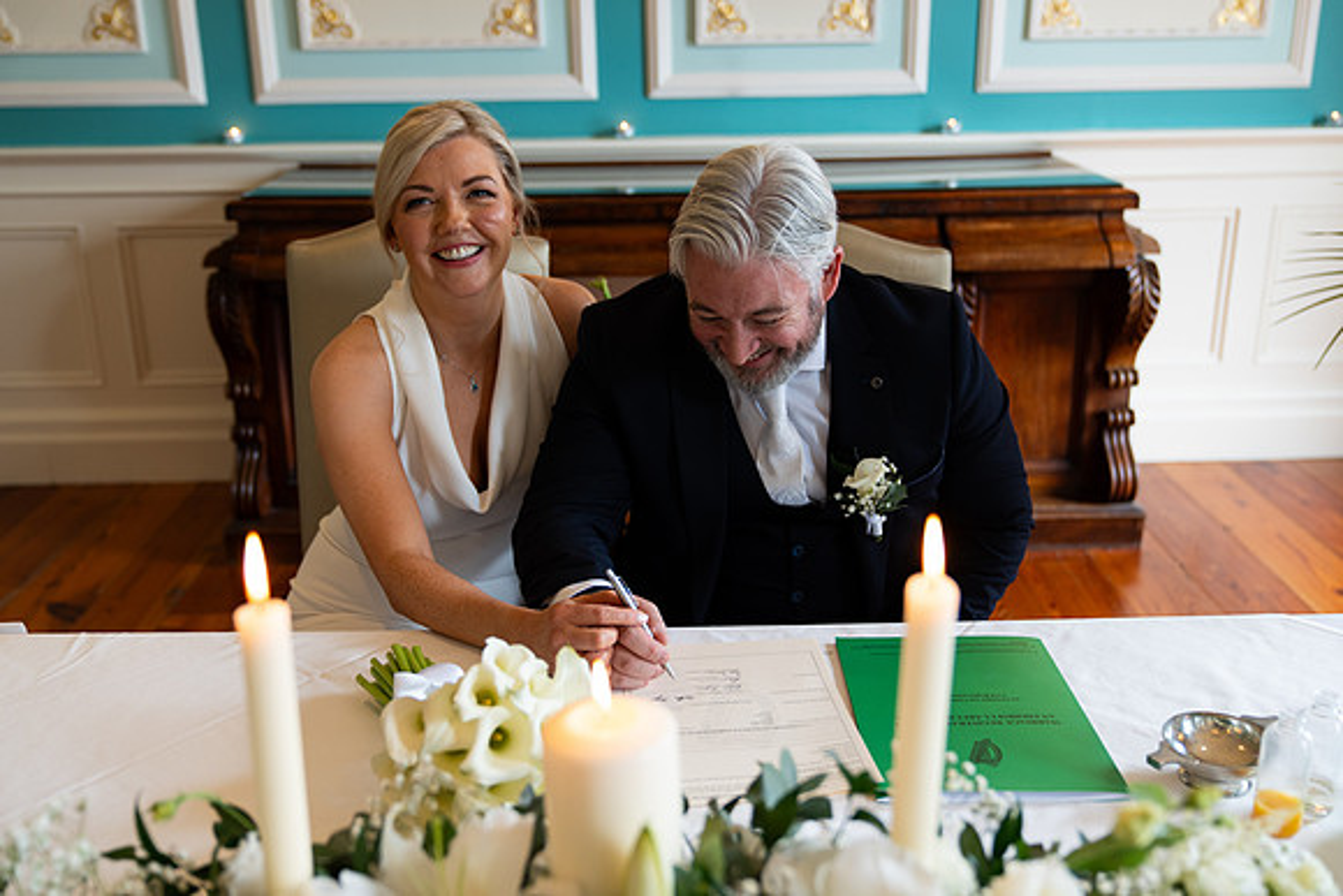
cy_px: 448
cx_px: 672
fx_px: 1306
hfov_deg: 54.4
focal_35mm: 35
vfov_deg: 37.9
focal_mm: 35
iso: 640
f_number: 2.8
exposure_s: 1/160
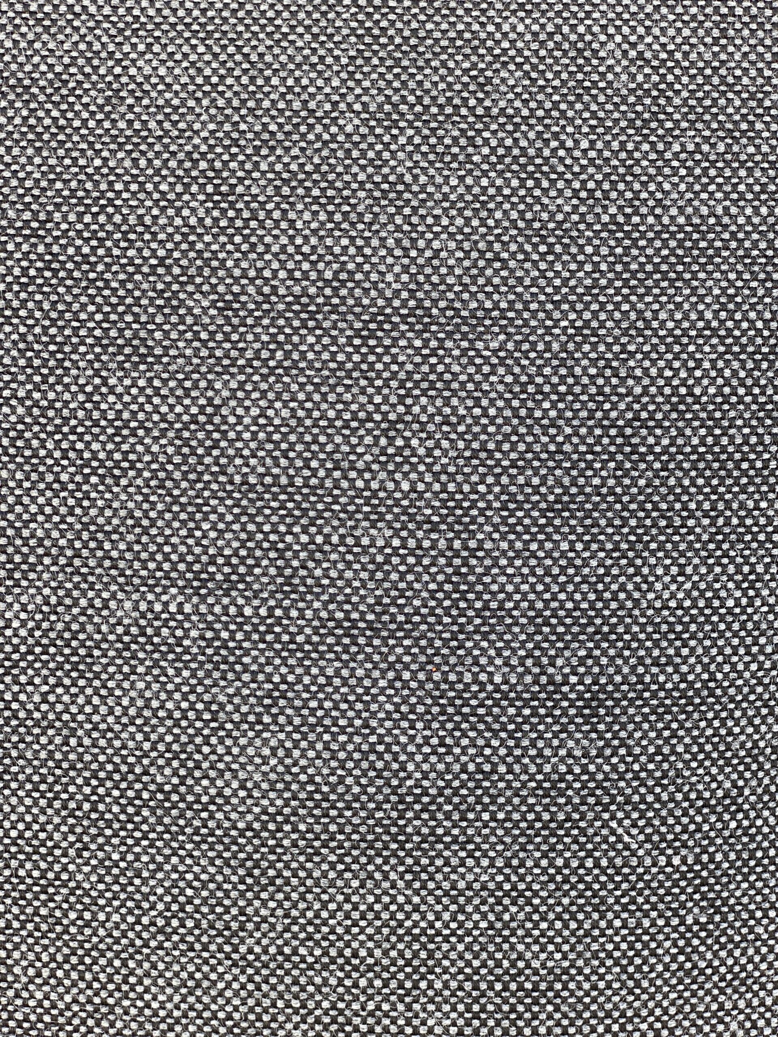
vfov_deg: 36.8
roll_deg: +0.7
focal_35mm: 52
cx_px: 389
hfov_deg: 28.0
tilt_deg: -26.4
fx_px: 1558
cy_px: 518
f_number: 2
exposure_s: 1/122
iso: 50
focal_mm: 6
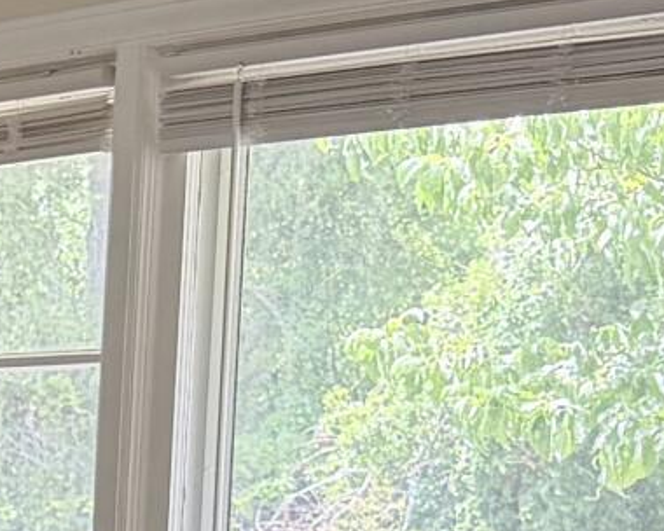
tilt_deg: -10.1
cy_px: 1059
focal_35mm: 185
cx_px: -816
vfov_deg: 8.0
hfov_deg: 9.5
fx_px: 3636
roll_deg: +0.2
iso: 160
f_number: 1.78
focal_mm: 6.76
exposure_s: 1/214
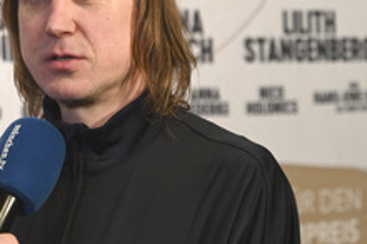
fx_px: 1568
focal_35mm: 154
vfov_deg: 8.9
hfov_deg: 13.3
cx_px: 66
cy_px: 117
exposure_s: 1/200
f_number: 2.8
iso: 1250
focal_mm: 75
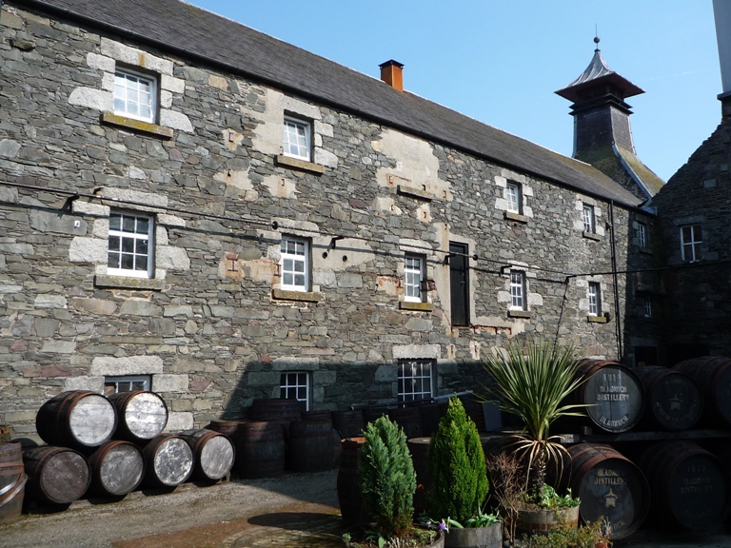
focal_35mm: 31
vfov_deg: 45.4
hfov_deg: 58.4
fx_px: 655
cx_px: 366
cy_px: 274
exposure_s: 1/500
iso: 100
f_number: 4
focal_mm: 4.4
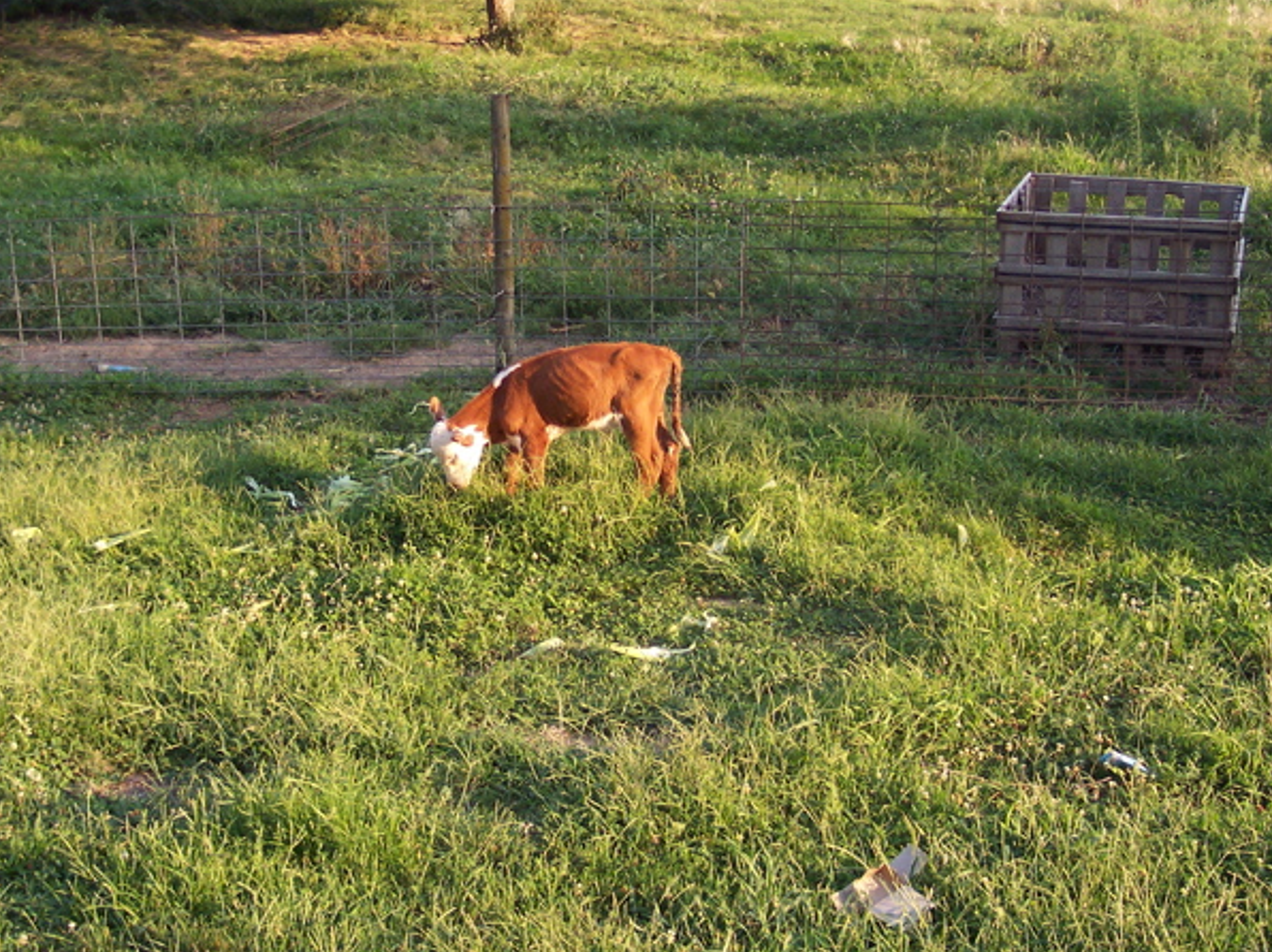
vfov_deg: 28.5
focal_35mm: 51
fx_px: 1873
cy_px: 422
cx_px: 587
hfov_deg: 37.5
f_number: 2.8
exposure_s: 1/250
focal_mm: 8
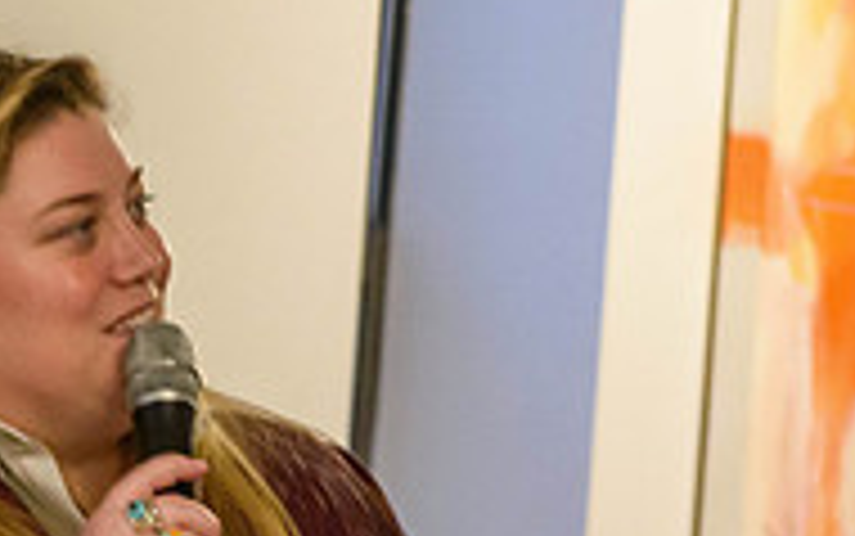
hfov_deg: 3.5
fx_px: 14129
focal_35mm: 606
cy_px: 813
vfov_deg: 2.2
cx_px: -216
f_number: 4.8
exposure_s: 1/125
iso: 2500
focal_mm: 130
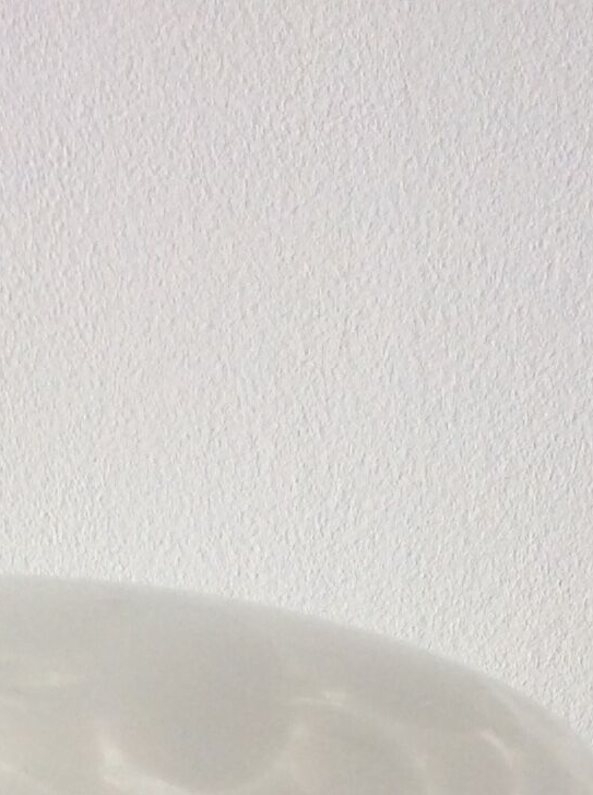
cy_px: 1408
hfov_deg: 12.8
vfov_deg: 15.1
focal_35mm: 114
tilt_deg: -8.4
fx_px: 2613
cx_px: 7
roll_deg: +1.6
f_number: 2.4
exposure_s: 1/33
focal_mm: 3.3
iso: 40
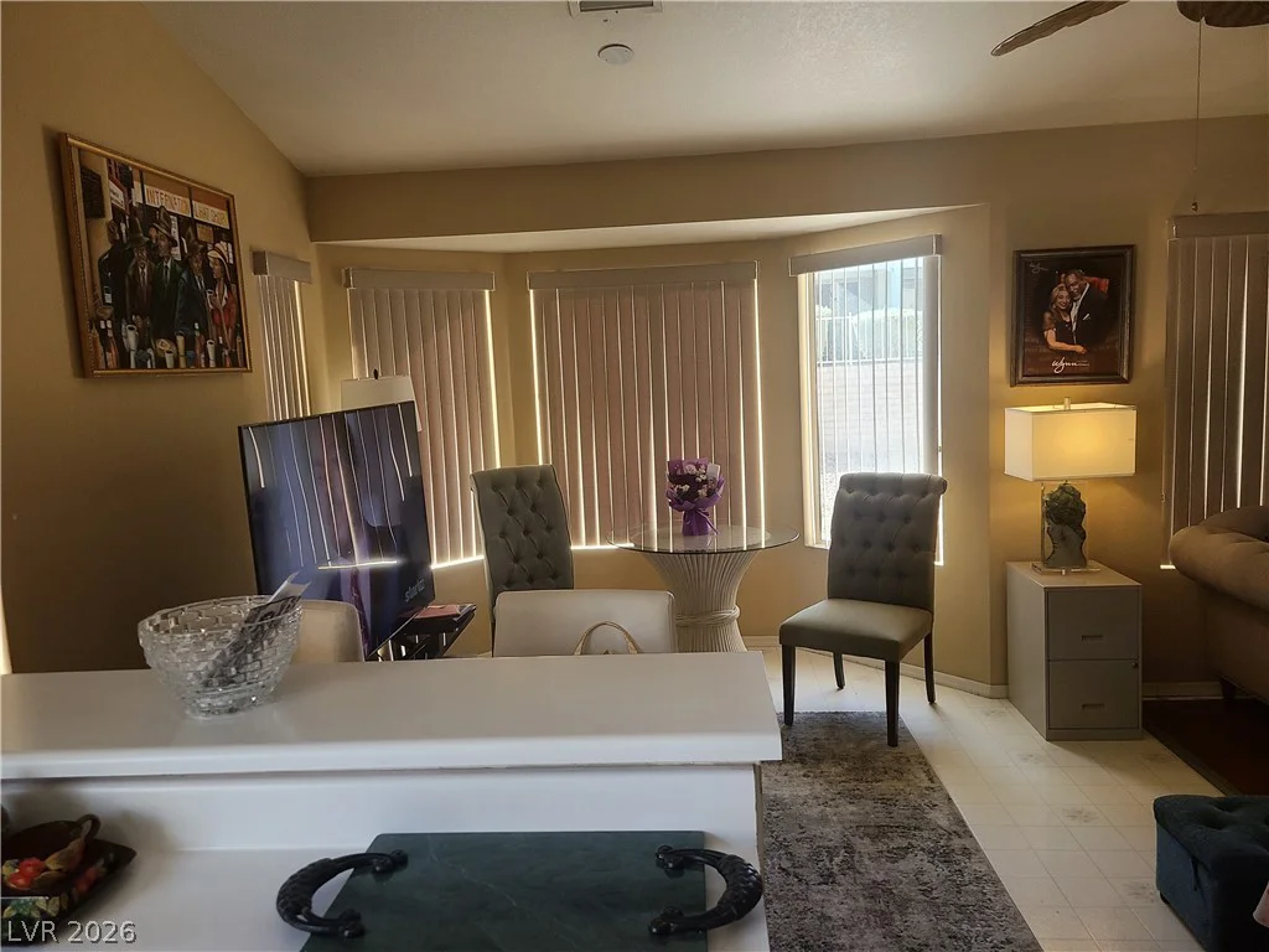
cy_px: 476
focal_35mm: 26
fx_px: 953
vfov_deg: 53.1
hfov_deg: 67.3
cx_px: 634
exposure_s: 1/120
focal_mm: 5.4
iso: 80
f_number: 1.8
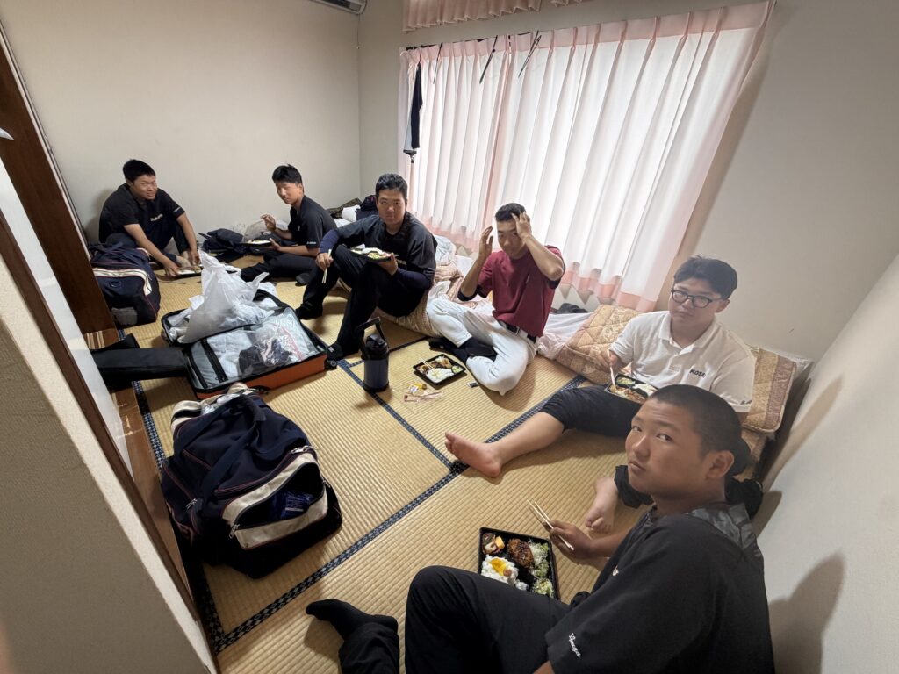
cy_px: 337
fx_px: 364
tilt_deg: -29.2
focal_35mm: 14
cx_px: 450
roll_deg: -5.7
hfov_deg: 102.1
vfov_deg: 85.7
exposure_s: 1/81
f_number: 2.2
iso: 320
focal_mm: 2.22
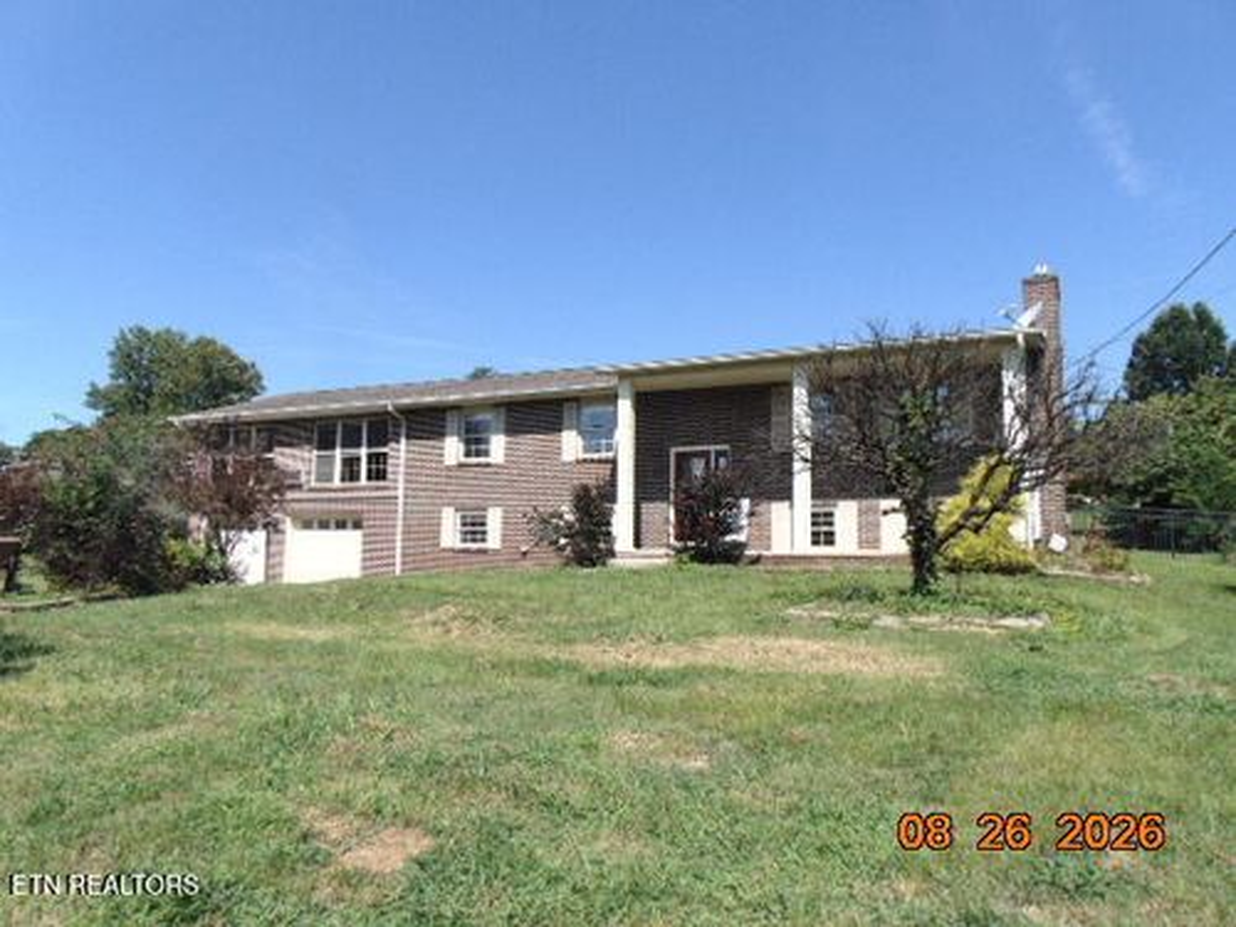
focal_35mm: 25
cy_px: 464
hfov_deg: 69.4
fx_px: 893
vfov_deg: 54.9
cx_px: 618
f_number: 7.7
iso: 80
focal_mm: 4.5
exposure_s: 1/250
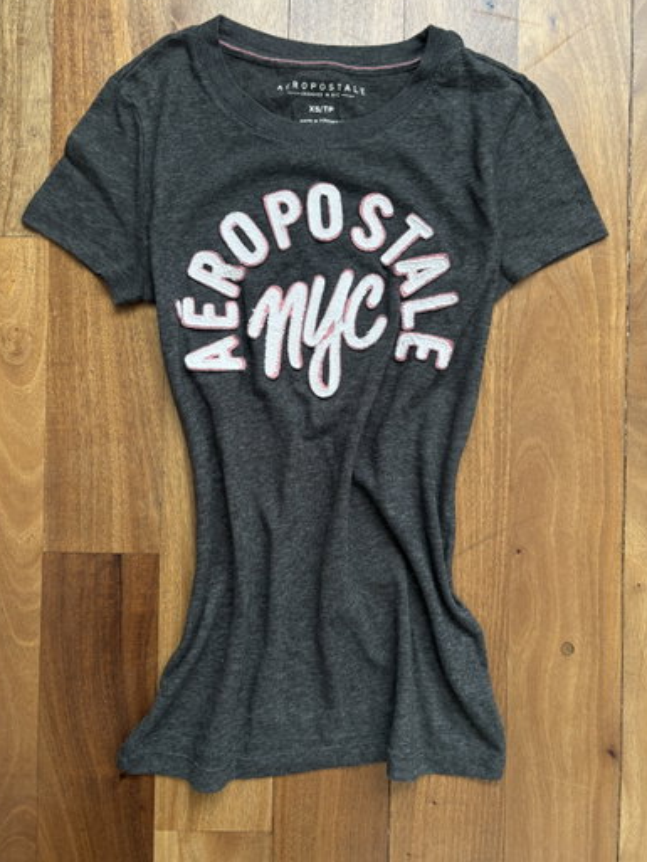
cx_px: 318
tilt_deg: -89.3
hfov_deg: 51.4
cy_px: 424
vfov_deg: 65.3
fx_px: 673
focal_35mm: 27
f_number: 1.6
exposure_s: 1/60
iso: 100
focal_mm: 5.96
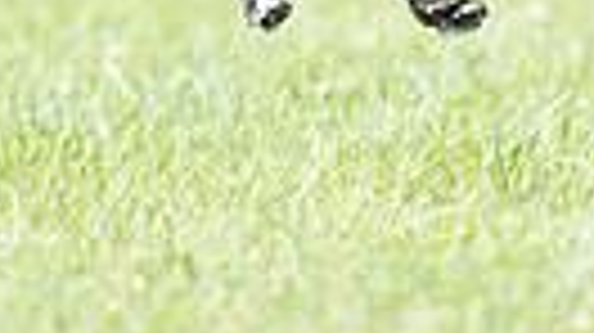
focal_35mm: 1691
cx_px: 670
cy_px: -403
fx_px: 26613
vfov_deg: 0.7
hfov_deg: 1.3
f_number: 6.3
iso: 2500
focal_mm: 368
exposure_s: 1/4000
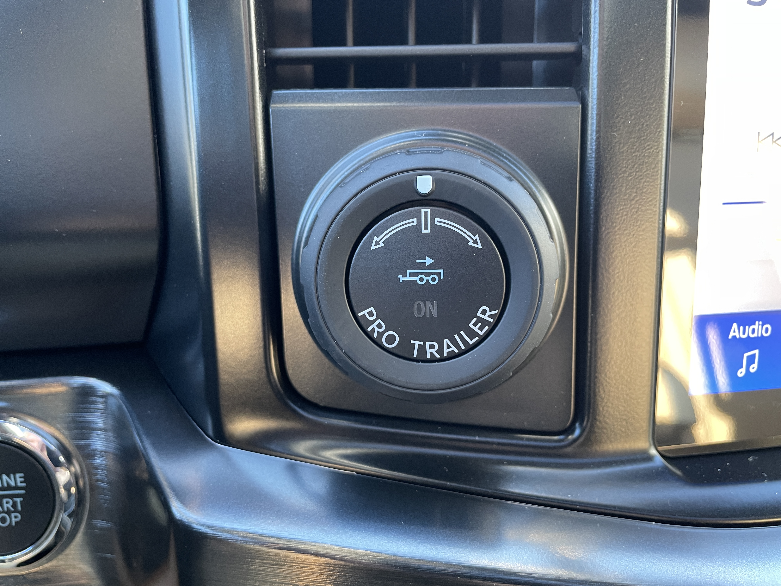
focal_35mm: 26
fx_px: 587
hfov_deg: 67.3
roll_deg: +0.8
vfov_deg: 53.1
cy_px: 293
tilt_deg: -20.2
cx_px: 390
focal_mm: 4.2
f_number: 1.6
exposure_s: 1/60
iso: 160
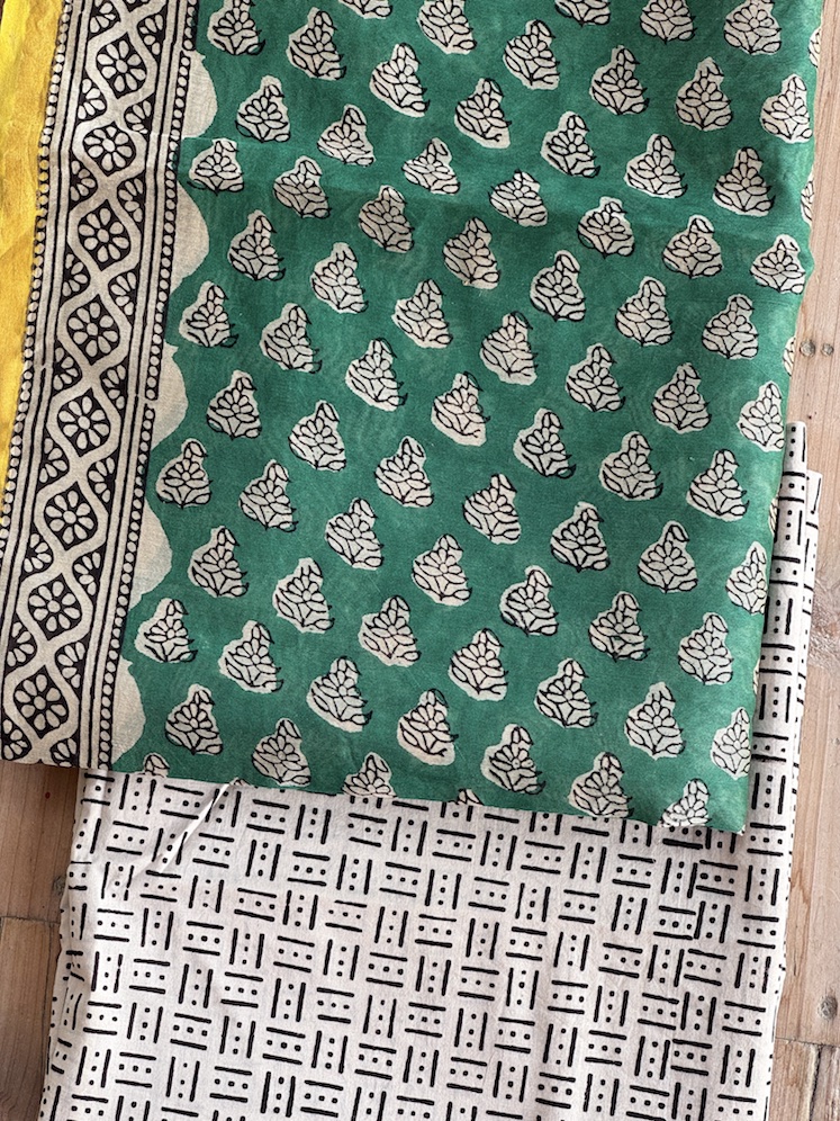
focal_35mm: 77
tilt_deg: -84.3
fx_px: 2491
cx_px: 420
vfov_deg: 25.3
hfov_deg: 19.1
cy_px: 560
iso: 64
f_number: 2.8
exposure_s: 1/99
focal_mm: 9
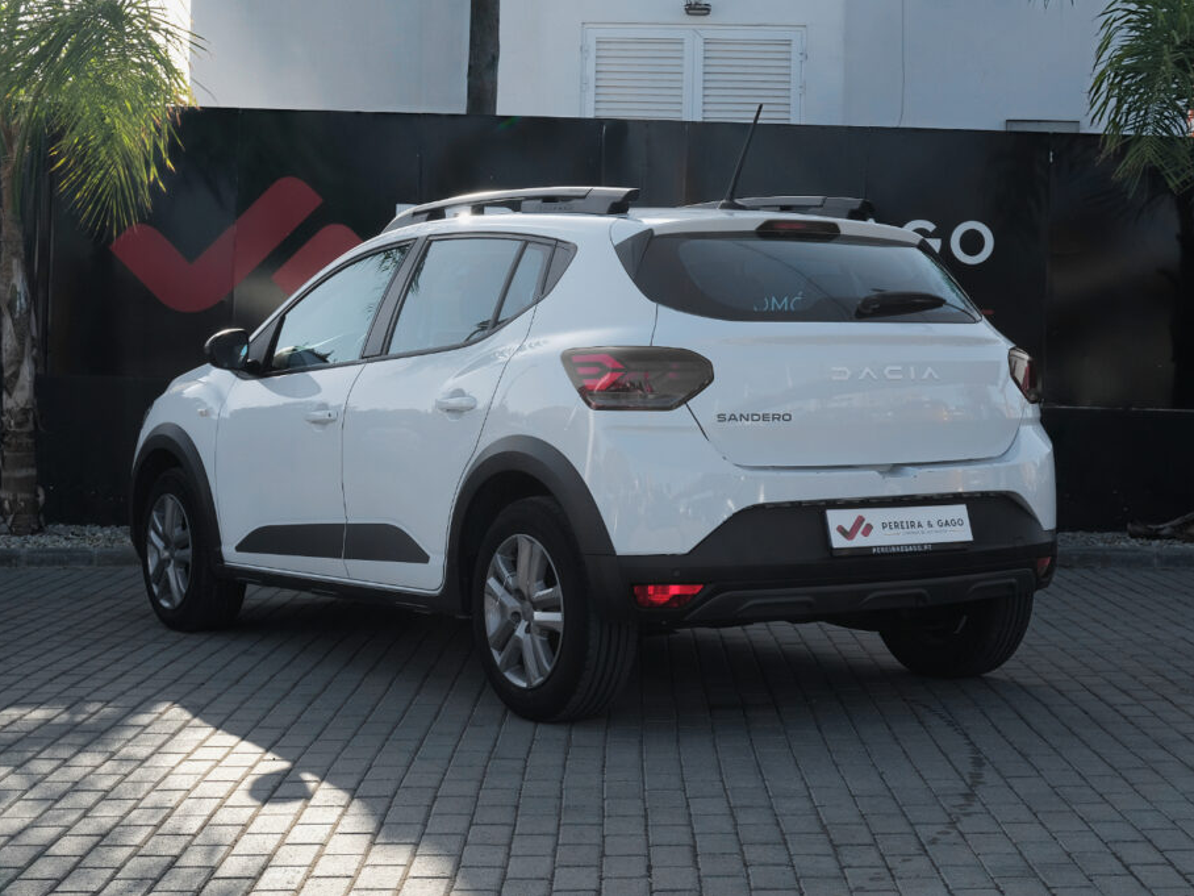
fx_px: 2208
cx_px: 638
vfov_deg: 22.9
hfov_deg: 30.3
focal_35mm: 64
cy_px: 448
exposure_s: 1/125
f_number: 9
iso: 160
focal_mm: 39.6
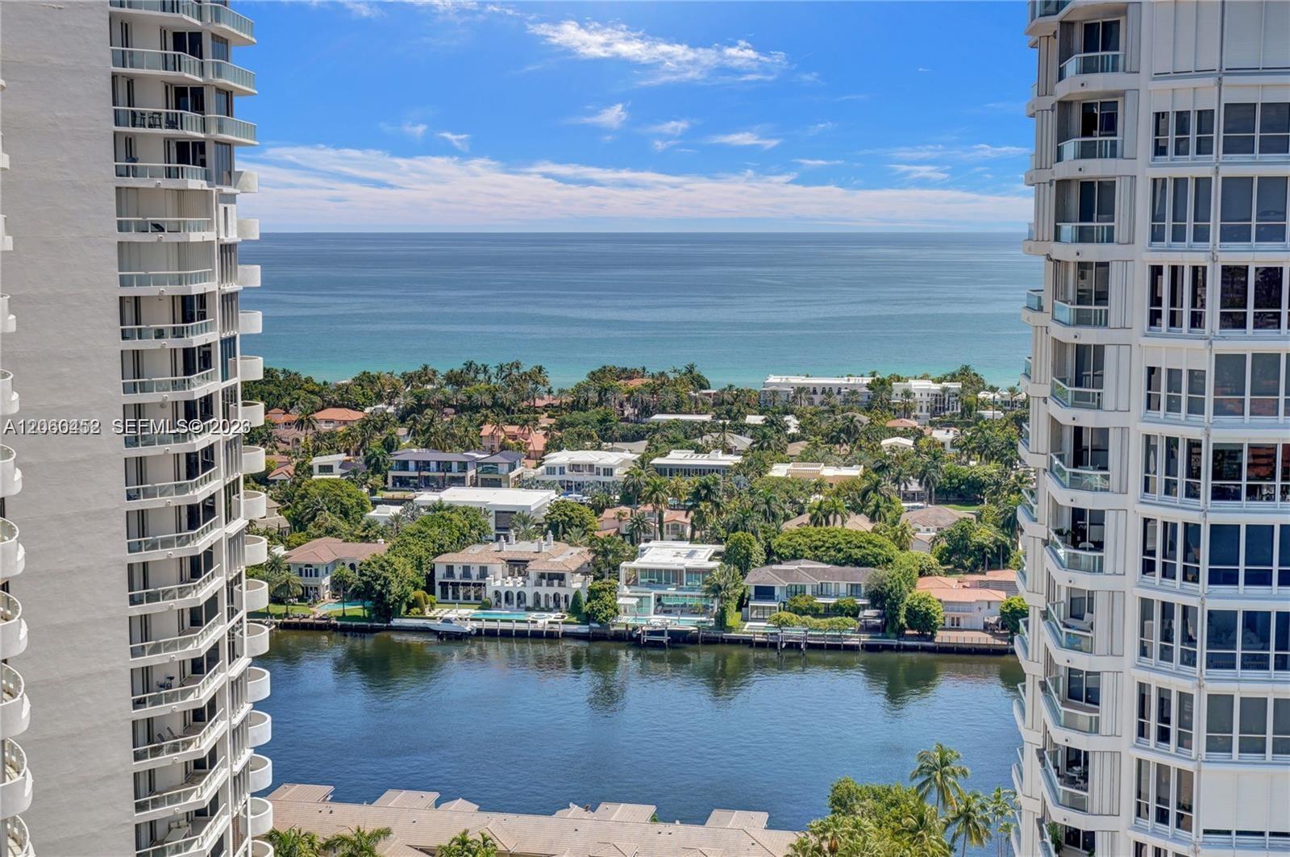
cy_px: 428
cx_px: 645
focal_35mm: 52
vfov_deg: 25.9
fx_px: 1861
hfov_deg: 38.2
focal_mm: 35
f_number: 7.1
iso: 80
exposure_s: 1/125
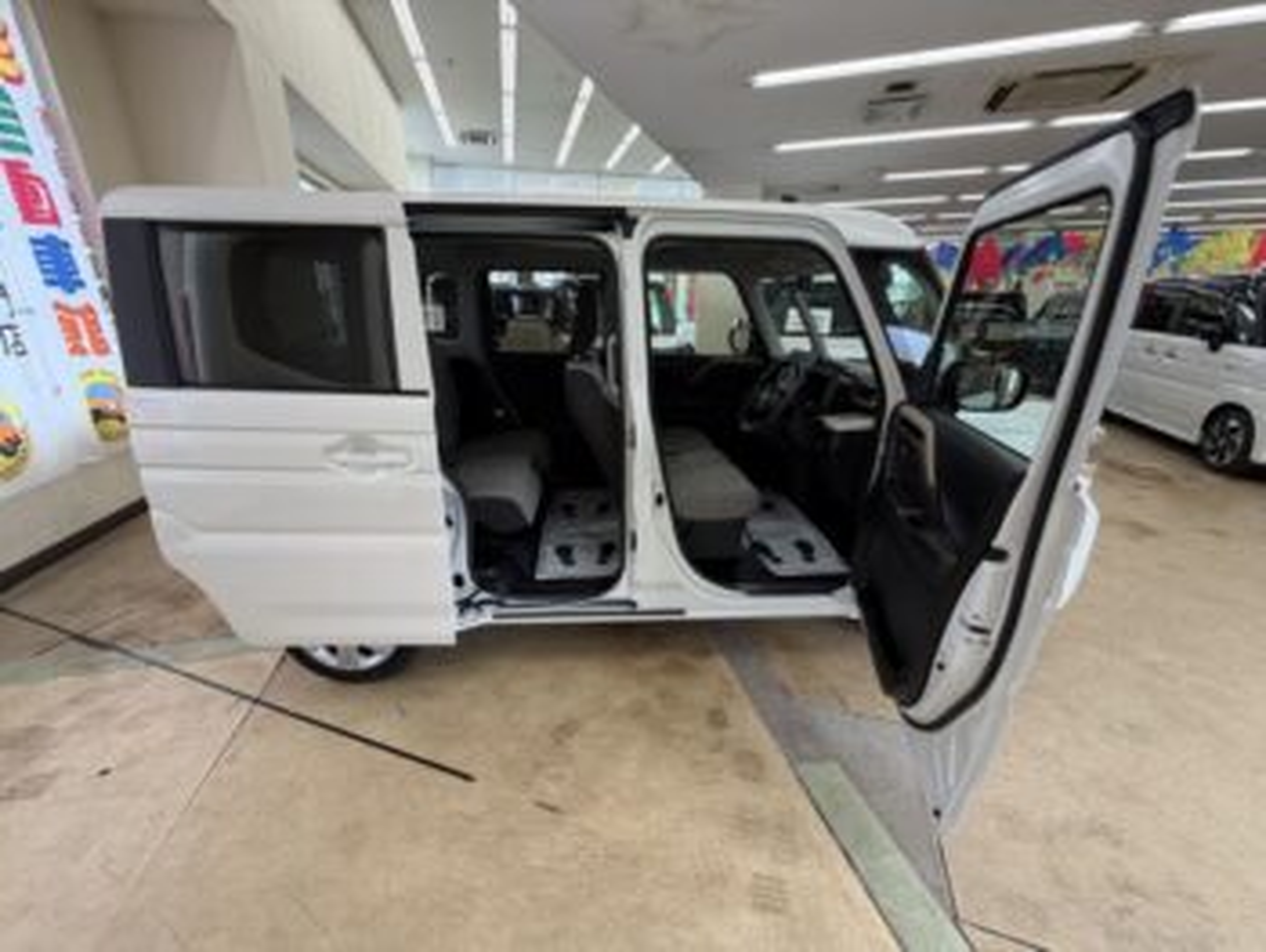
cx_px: 633
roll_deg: +0.4
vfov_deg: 85.7
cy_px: 476
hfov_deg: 102.0
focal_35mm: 14
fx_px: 512
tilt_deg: -18.1
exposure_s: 1/100
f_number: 2.2
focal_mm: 2.22
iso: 80
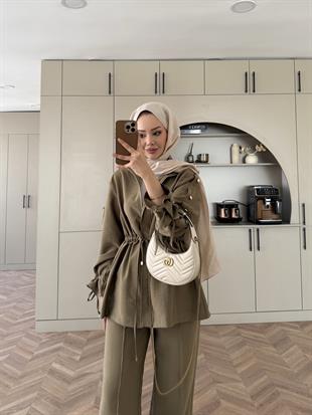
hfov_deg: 56.8
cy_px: 208
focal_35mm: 24
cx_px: 156
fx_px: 288
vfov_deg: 71.6
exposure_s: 1/121
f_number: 1.78
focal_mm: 6.76
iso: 100
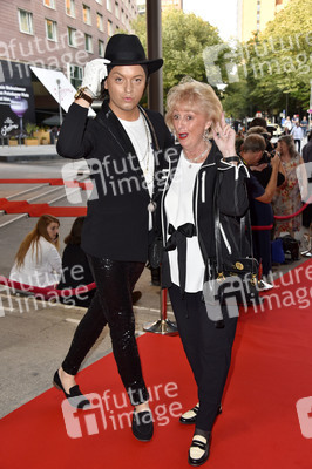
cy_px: 234
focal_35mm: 44
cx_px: 156
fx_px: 573
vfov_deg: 44.5
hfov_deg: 30.5
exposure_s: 1/160
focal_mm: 44
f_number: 6.3
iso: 500
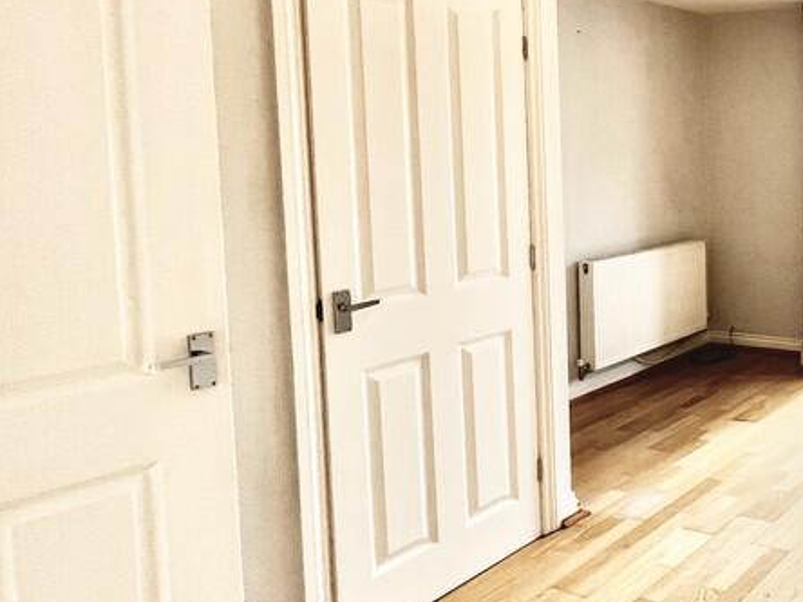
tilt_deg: -3.6
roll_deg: +0.3
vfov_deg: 45.8
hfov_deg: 43.1
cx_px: 924
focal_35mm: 30
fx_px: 696
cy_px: 181
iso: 50
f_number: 1.8
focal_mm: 1.57
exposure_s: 1/100
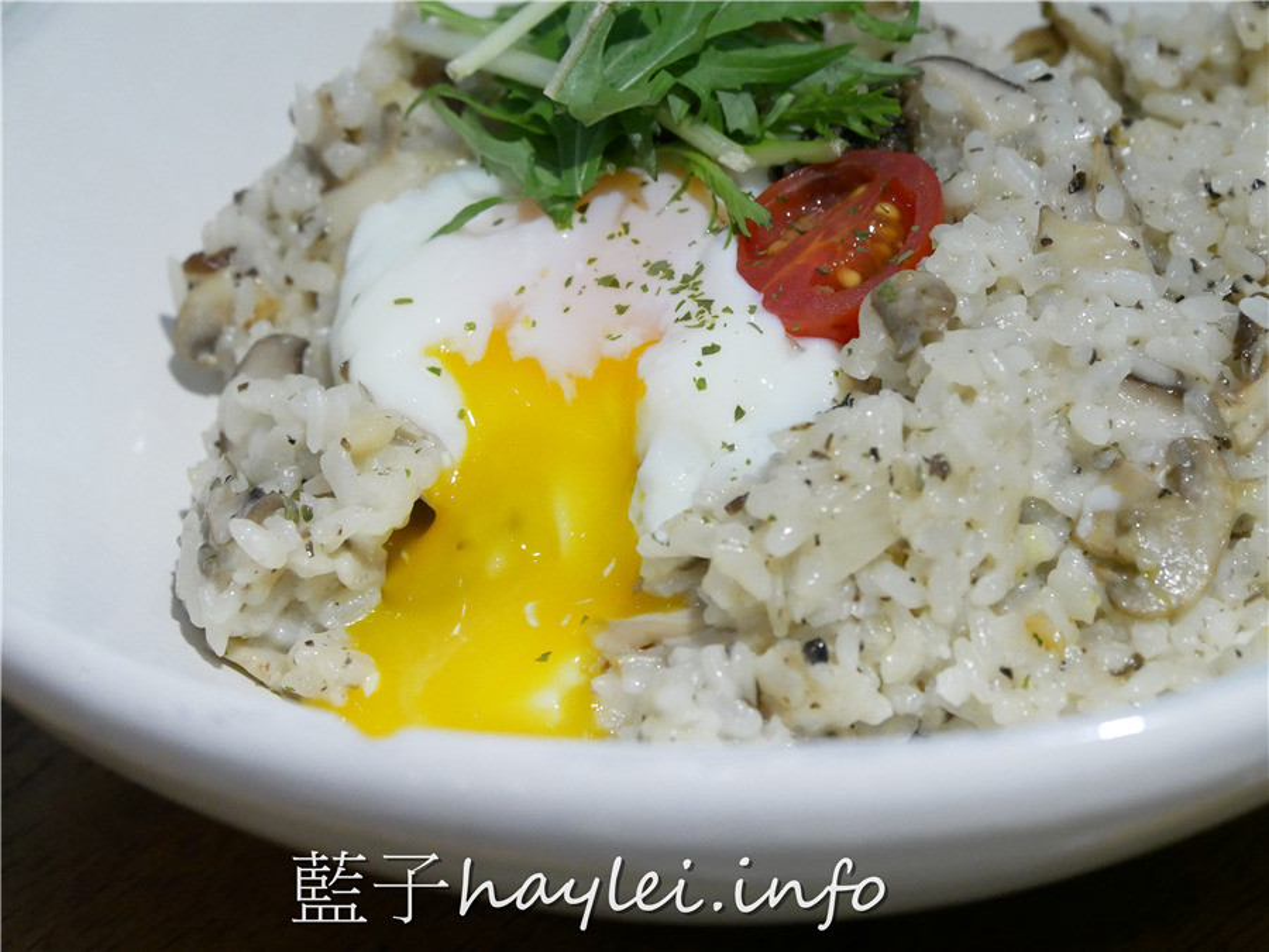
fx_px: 4033
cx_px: 634
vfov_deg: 13.5
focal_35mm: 110
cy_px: 476
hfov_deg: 17.9
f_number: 5.1
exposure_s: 1/125
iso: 3200
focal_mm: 55
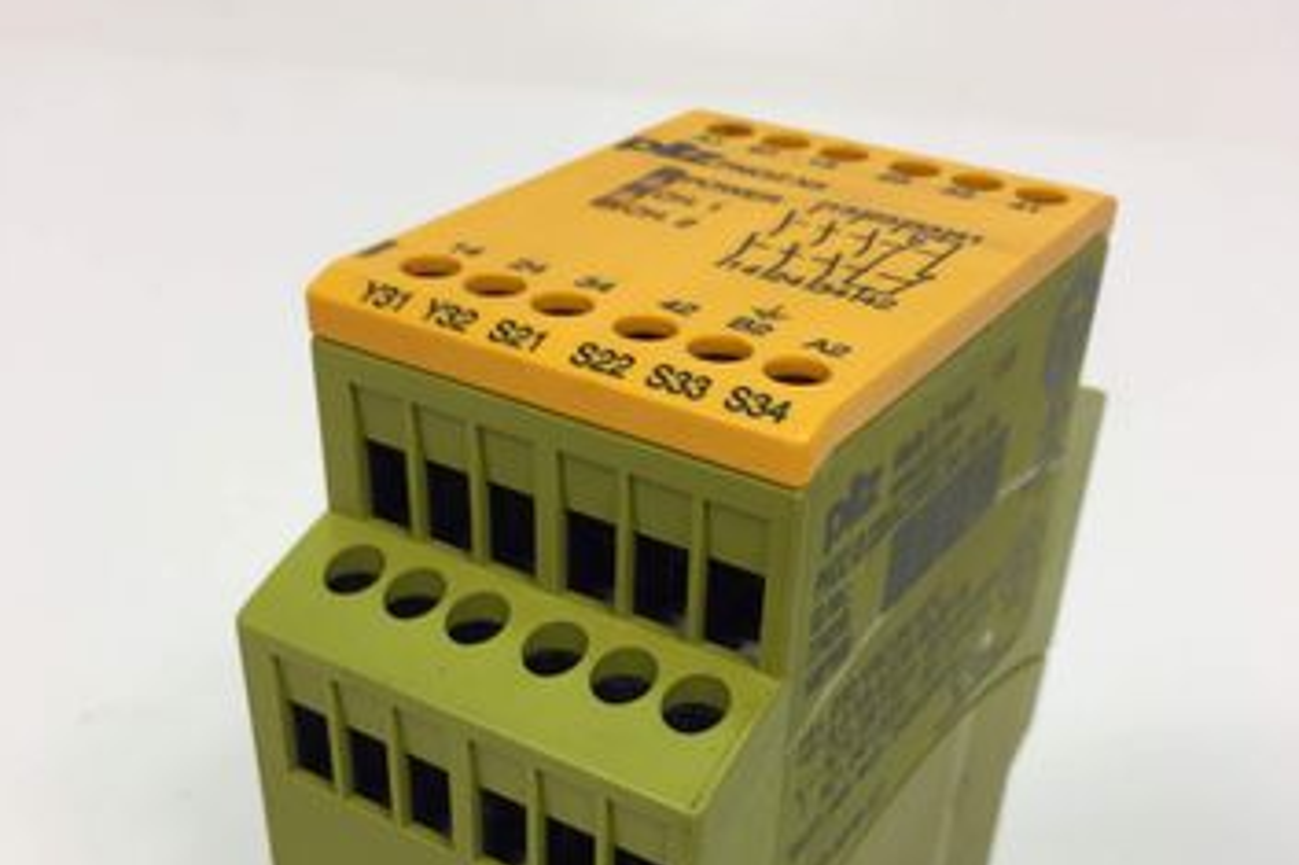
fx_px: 1479
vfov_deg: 31.5
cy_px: 725
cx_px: 648
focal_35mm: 41
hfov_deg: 47.4
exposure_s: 1/50
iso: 32
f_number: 2.2
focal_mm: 4.15
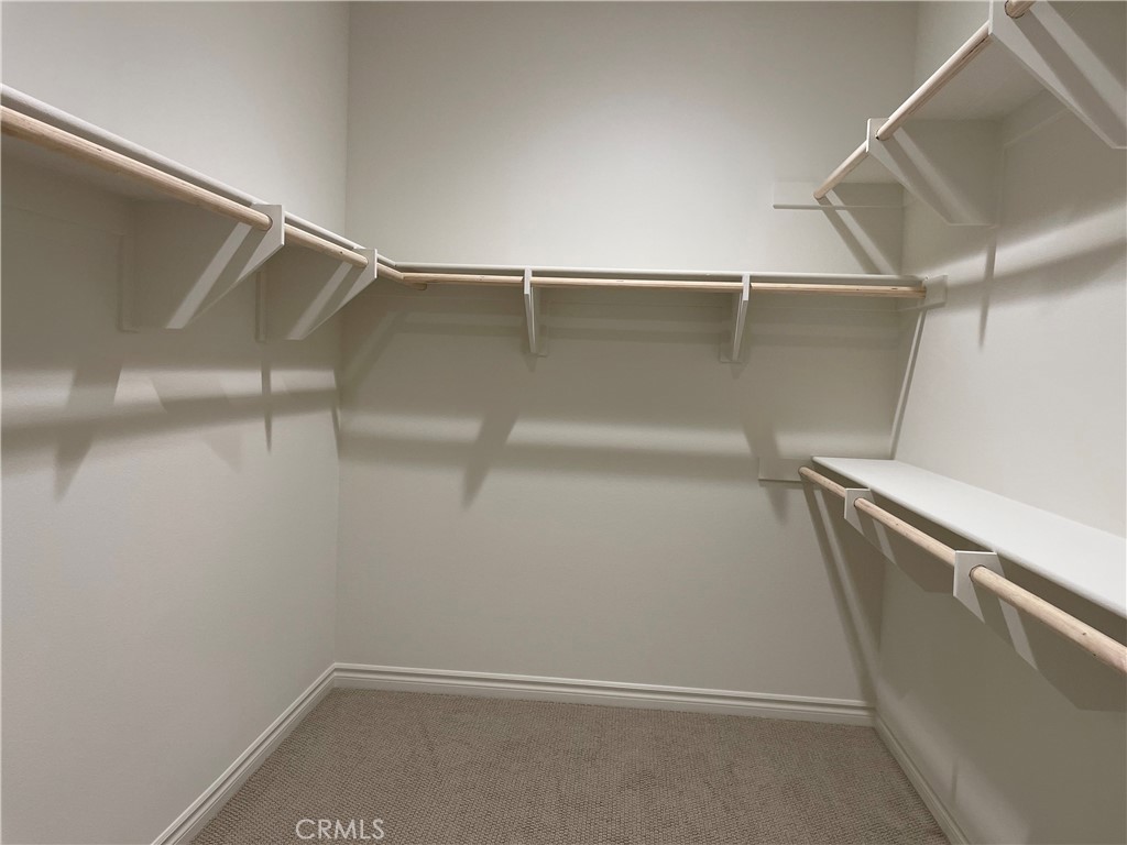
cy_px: 422
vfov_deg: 54.9
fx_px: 814
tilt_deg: -1.6
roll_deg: -0.6
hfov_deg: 69.4
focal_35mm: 25
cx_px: 564
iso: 125
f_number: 1.6
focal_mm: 5.1
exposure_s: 1/120
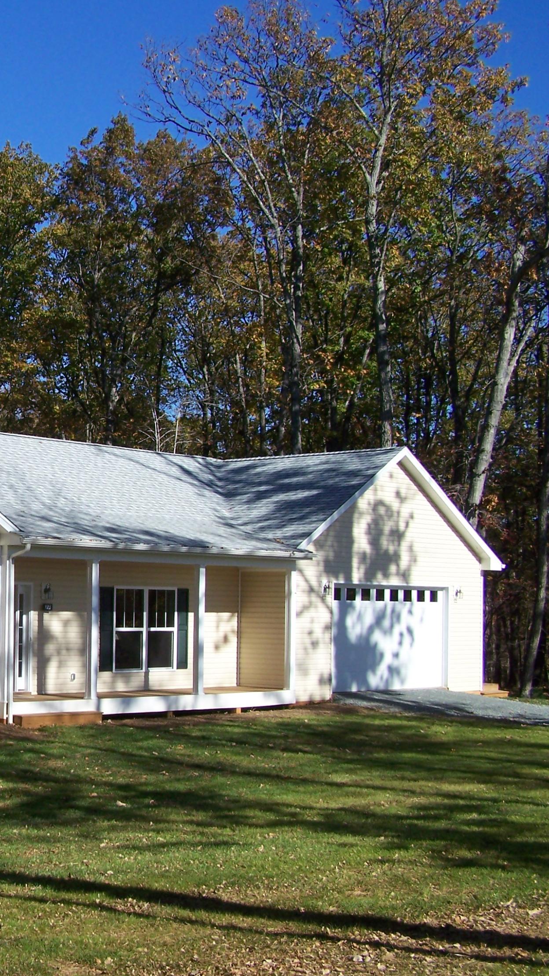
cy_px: 488
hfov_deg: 20.4
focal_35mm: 56
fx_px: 1449
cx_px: -65
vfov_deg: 37.2
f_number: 4
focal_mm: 6.3
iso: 64
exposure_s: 1/500
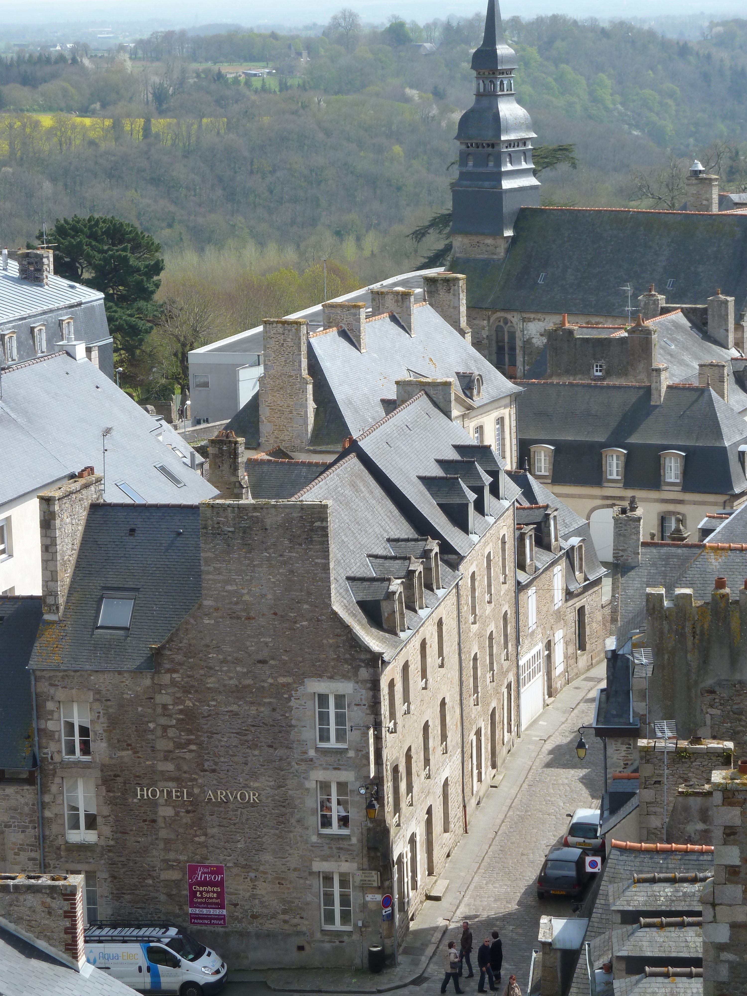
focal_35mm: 96
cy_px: 498
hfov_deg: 15.4
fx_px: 2762
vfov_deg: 20.4
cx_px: 374
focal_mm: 15.8
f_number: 4.3
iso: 80
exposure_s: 1/320
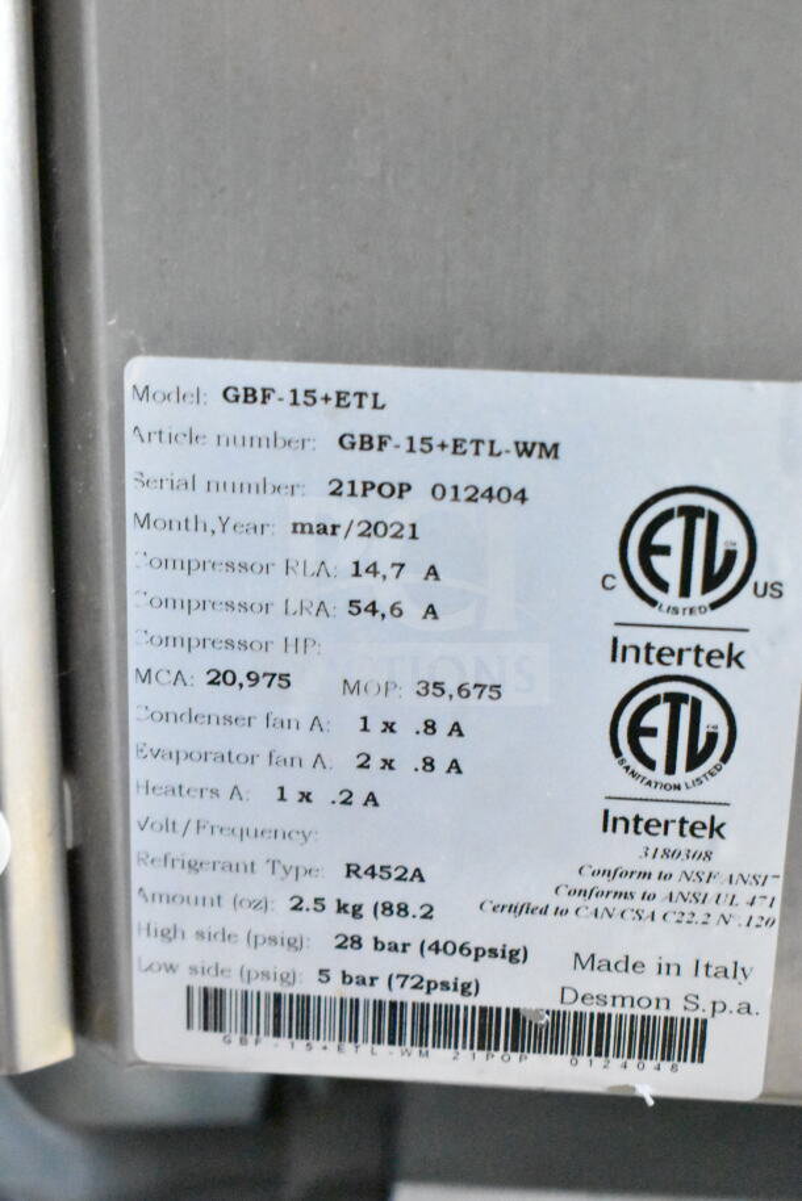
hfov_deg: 23.8
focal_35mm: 57
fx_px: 1903
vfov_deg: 35.0
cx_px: 401
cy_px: 600
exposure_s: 1/60
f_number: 4.8
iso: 25600
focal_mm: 38
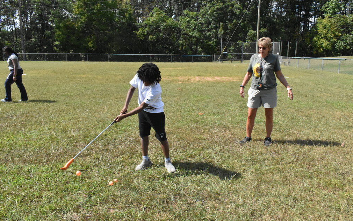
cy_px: 113
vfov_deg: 40.6
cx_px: 177
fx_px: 298
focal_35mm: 31
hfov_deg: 61.2
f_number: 22
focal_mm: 20
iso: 6400
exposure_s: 1/2000
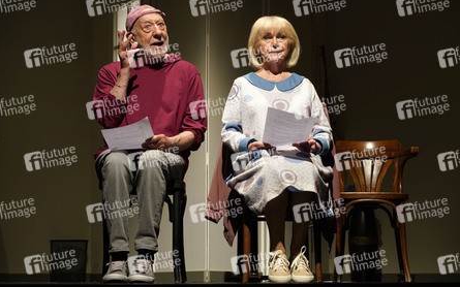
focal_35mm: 97
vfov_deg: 13.5
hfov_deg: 21.4
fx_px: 1216
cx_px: 230
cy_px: 133
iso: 2000
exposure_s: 1/200
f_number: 5.6
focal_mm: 94
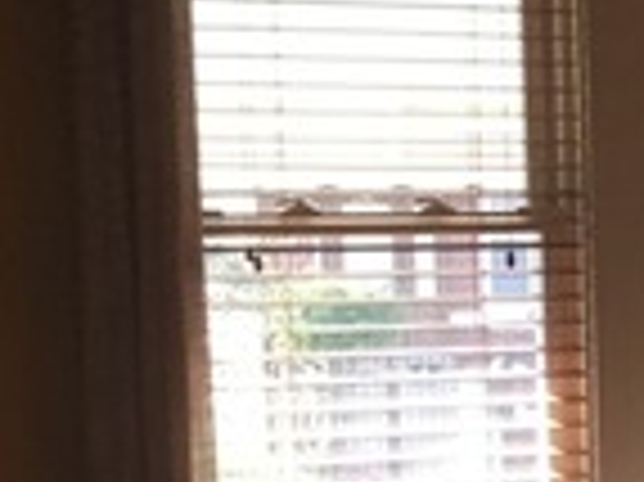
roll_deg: -1.1
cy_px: 437
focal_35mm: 130
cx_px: 1247
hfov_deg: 13.3
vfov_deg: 11.3
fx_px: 2417
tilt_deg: -6.5
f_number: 2.2
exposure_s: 1/30
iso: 32
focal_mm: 4.15
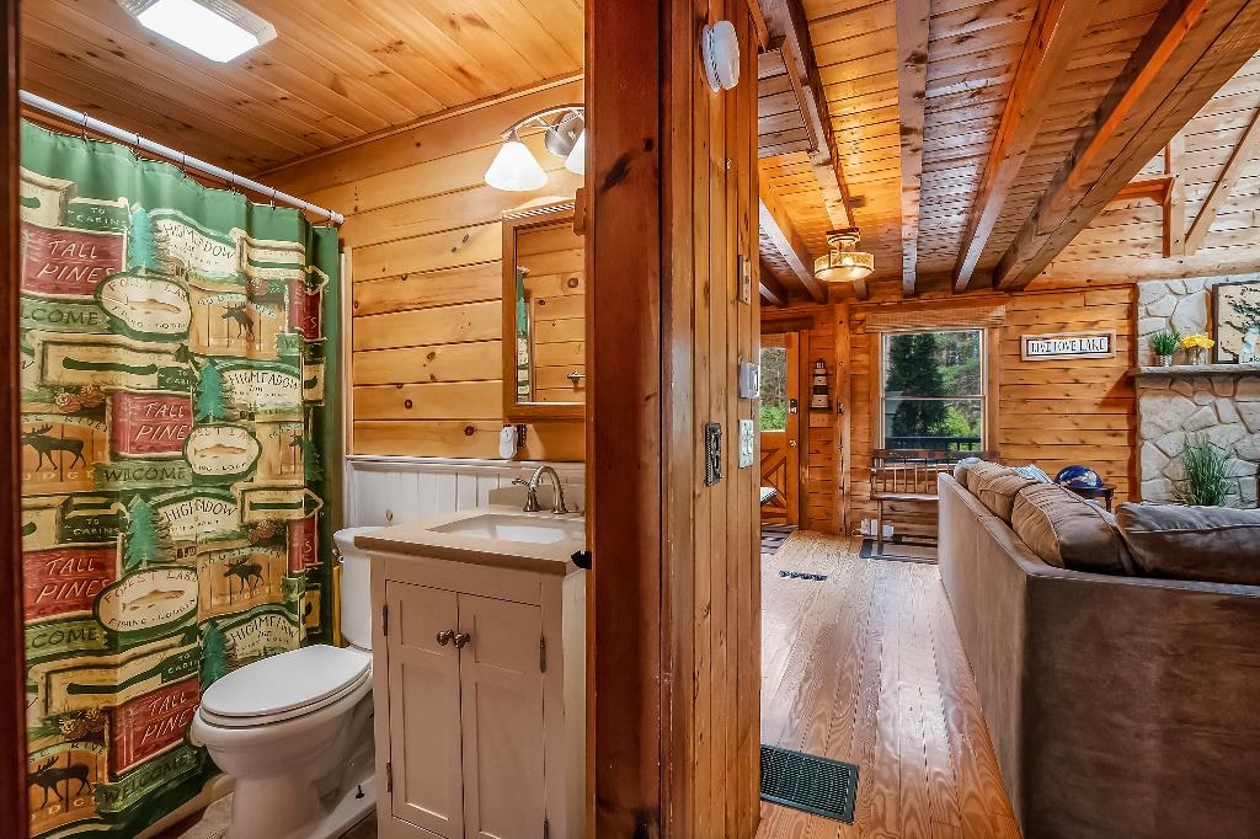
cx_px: 630
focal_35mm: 15
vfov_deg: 77.3
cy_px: 420
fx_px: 525
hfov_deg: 100.4
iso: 640
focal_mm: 10
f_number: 8
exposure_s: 1/250
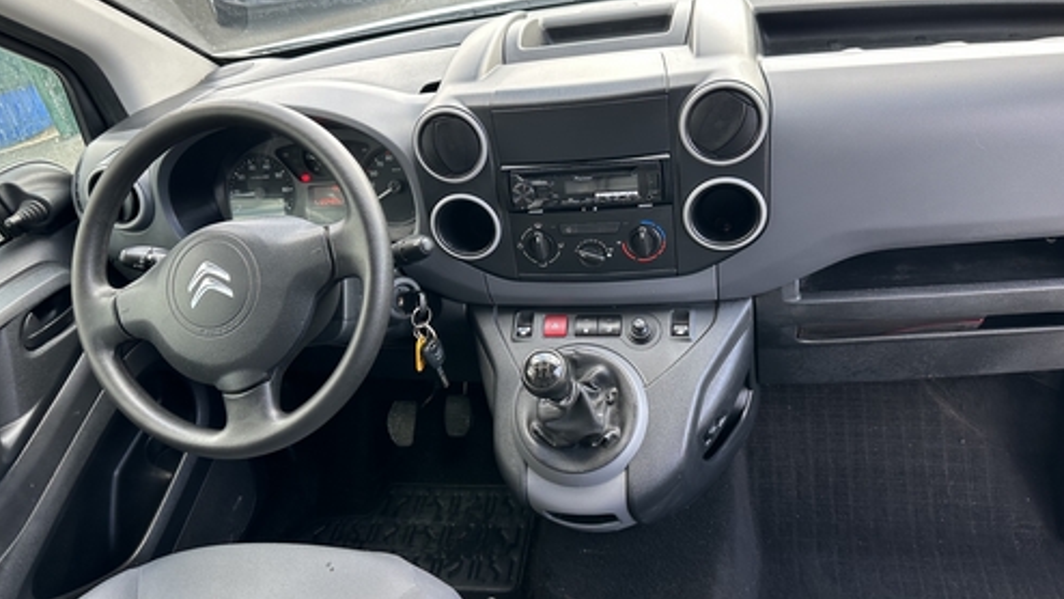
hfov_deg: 69.9
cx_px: 526
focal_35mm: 27
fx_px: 762
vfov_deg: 42.9
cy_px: 283
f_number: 1.78
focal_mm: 6.86
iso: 100
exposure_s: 1/121
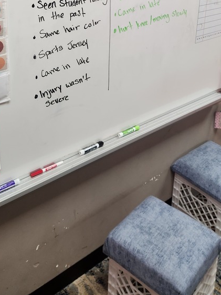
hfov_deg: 34.3
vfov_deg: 41.5
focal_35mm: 42
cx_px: 103
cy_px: 33
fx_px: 357
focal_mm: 5.4
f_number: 1.8
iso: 160
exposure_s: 1/120
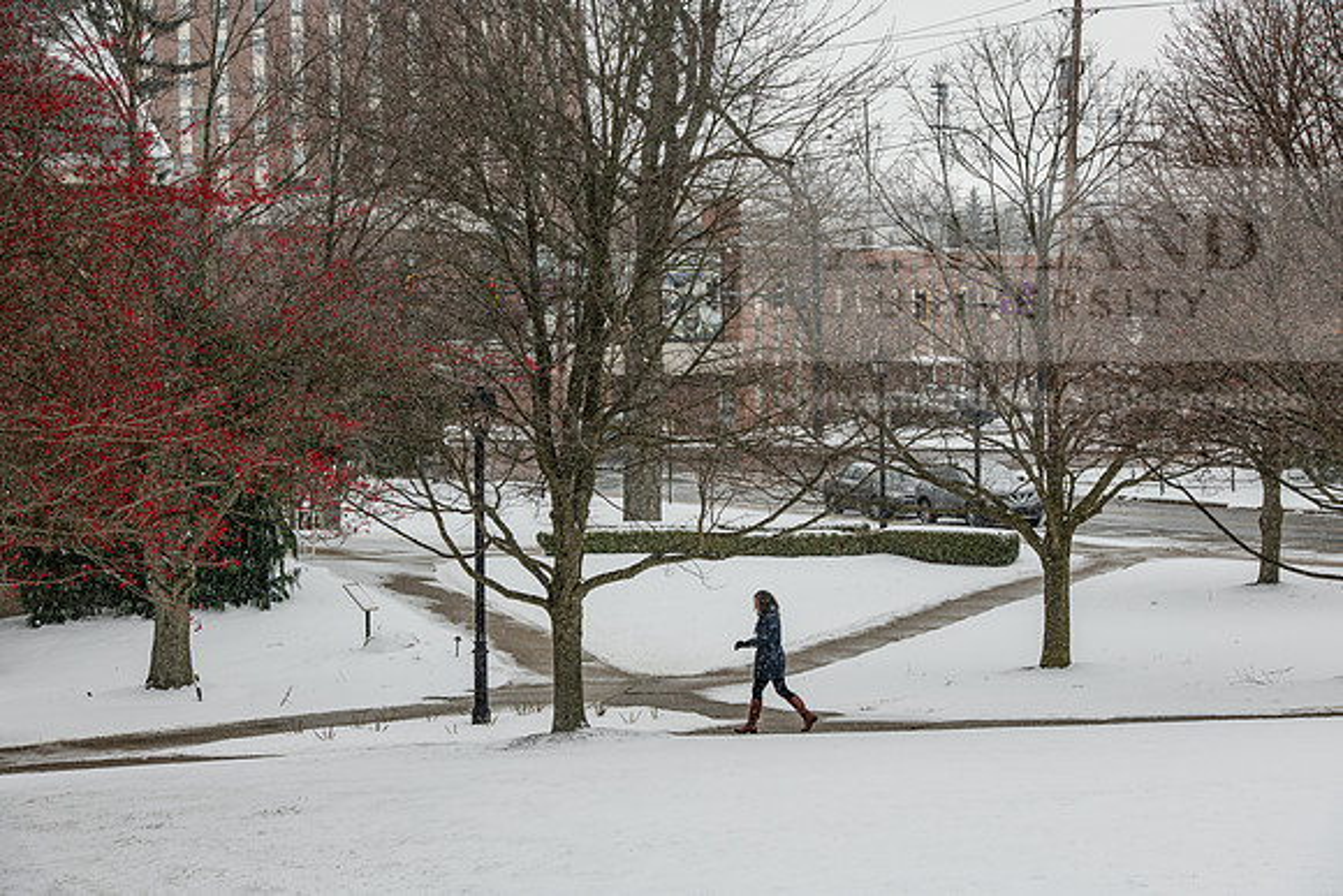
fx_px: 3657
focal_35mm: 98
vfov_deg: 14.0
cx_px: 672
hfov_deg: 20.8
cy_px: 448
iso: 400
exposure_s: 1/200
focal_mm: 98
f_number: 7.1
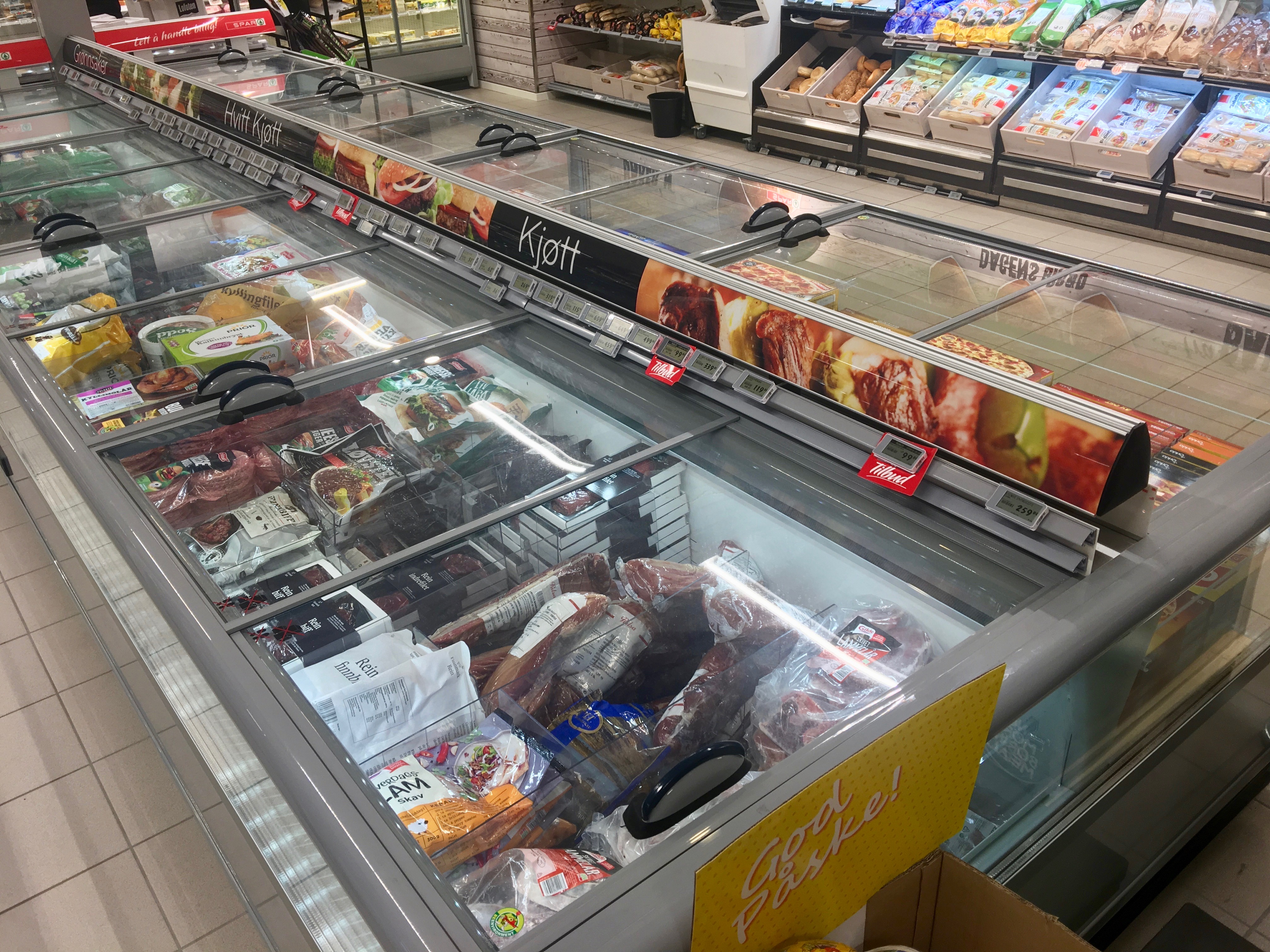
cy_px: 476
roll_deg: +2.6
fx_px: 1064
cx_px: 635
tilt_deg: -29.0
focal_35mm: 29
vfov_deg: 48.2
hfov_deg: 61.7
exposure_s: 1/33
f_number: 2.2
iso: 25
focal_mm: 4.15
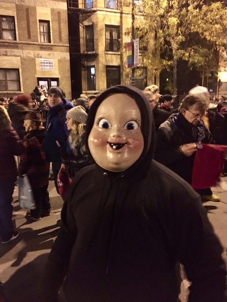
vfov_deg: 61.7
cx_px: 114
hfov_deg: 48.2
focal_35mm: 29
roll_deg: +0.5
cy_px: 151
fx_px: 254
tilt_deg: -10.7
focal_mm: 4.15
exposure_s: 1/15
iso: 640
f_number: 2.2
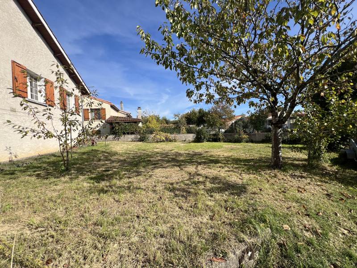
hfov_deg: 106.2
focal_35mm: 13
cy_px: 134
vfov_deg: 89.9
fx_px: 134
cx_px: 178
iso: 32
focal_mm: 1.57
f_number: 1.8
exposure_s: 1/1325
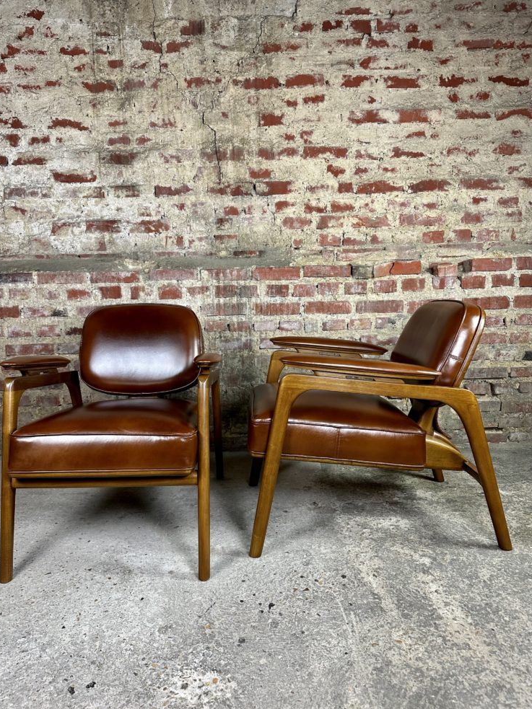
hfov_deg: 54.9
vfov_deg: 69.4
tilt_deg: -8.1
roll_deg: +0.5
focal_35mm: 25
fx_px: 512
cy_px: 357
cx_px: 256
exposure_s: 1/50
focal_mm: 6.86
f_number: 1.78
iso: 160
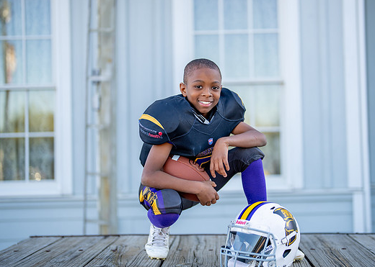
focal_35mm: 60
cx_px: 208
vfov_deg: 23.7
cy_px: 134
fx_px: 639
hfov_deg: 32.7
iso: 100
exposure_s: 1/1600
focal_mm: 50
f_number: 1.2
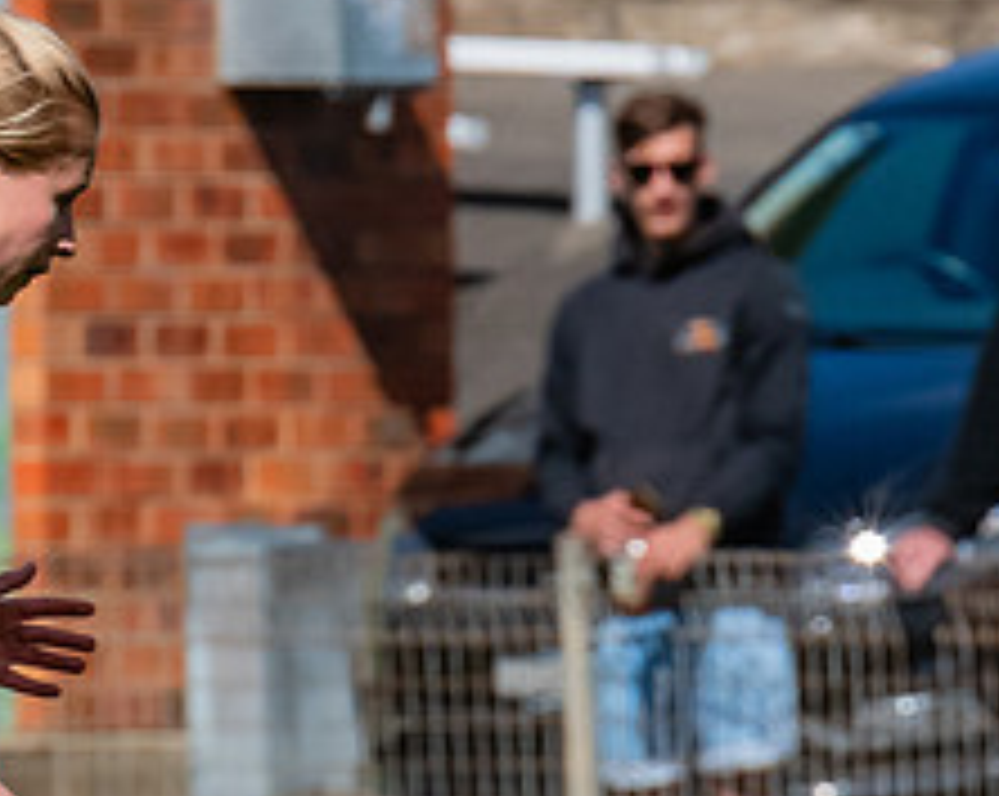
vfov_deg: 0.8
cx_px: 1
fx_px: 60089
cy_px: 646
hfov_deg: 1.0
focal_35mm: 2035
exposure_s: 1/1250
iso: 800
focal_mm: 420
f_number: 13
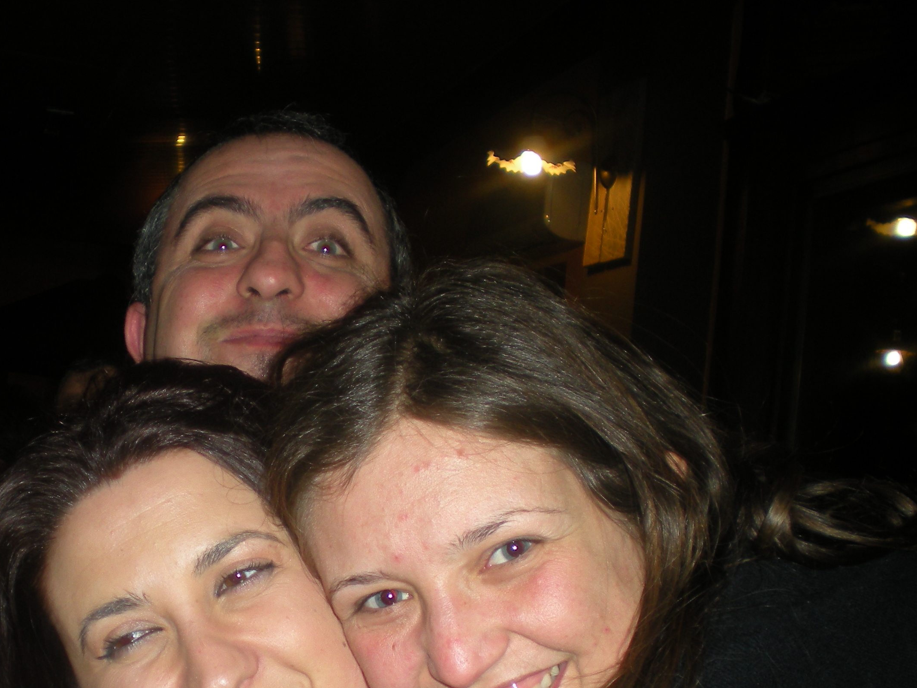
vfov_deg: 25.1
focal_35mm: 58
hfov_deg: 33.0
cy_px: 468
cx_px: 310
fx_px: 1537
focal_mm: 6.3
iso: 64
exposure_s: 1/60
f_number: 3.1
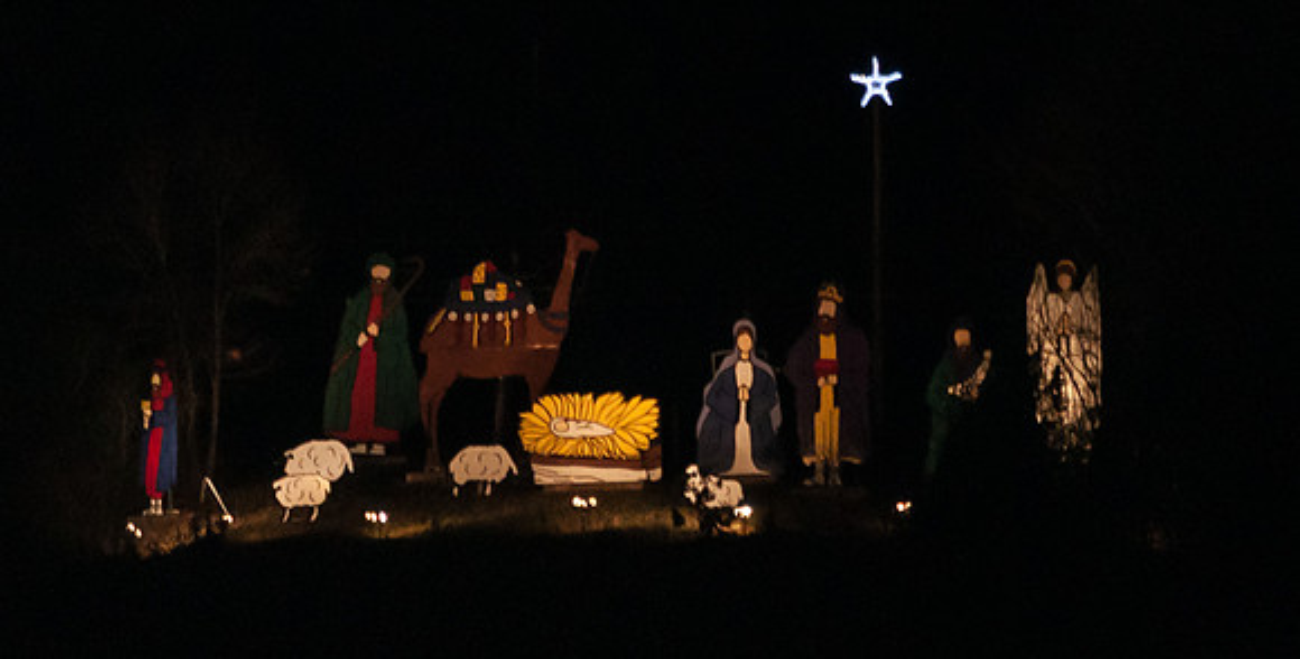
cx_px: 838
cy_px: 78
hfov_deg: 2.3
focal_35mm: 978
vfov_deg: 1.1
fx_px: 32957
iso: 800
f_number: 5.6
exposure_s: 1/60
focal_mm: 300
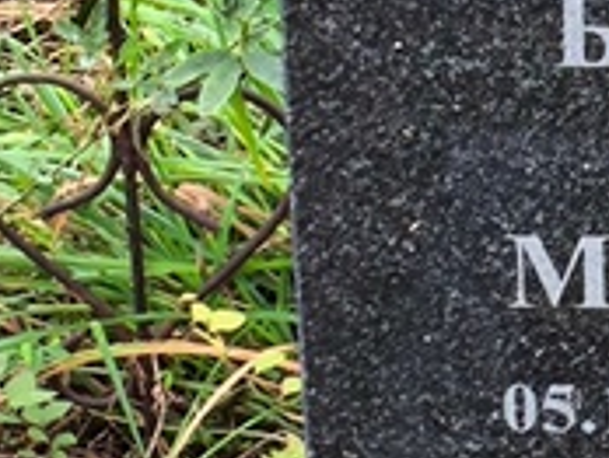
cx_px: 604
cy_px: 241
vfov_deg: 6.5
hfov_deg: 8.6
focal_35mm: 229
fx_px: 4034
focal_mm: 4.71
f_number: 1.7
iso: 50
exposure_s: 1/161
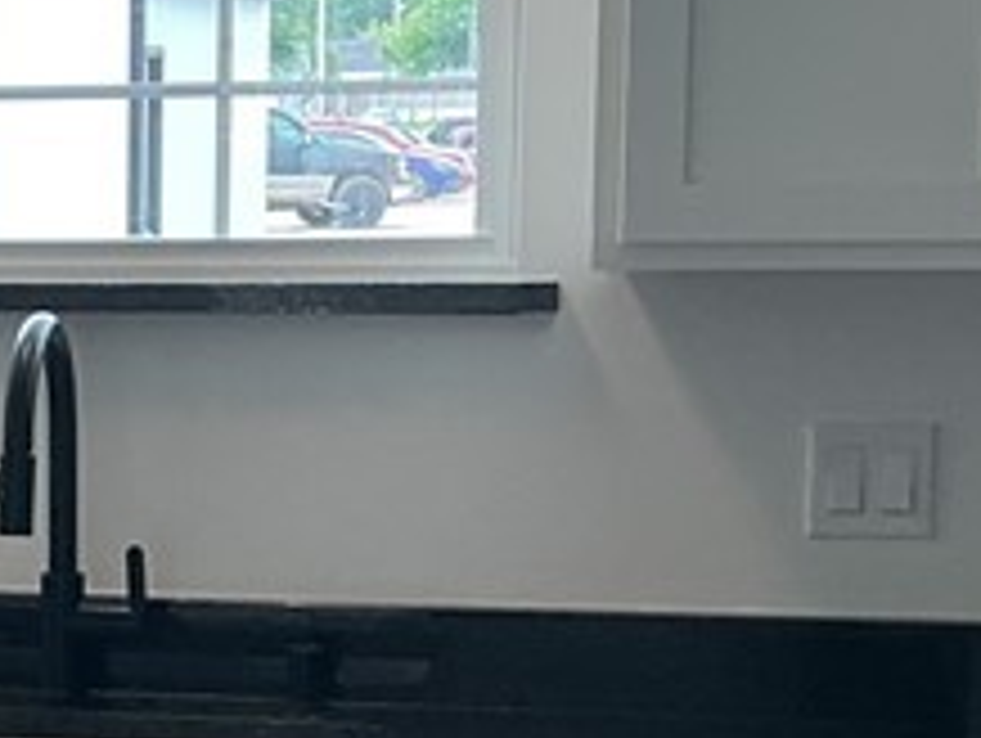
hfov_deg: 13.4
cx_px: -621
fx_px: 3858
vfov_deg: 10.9
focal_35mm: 136
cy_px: 576
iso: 40
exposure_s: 1/120
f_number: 1.8
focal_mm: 3
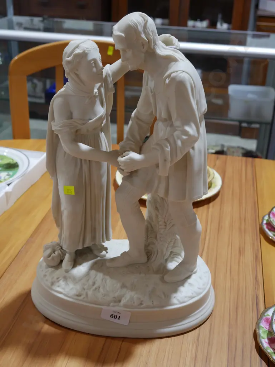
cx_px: 138
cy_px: 184
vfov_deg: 41.2
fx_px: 487
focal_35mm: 46
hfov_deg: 31.5
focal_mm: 23
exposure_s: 1/60
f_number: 5.1
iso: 400
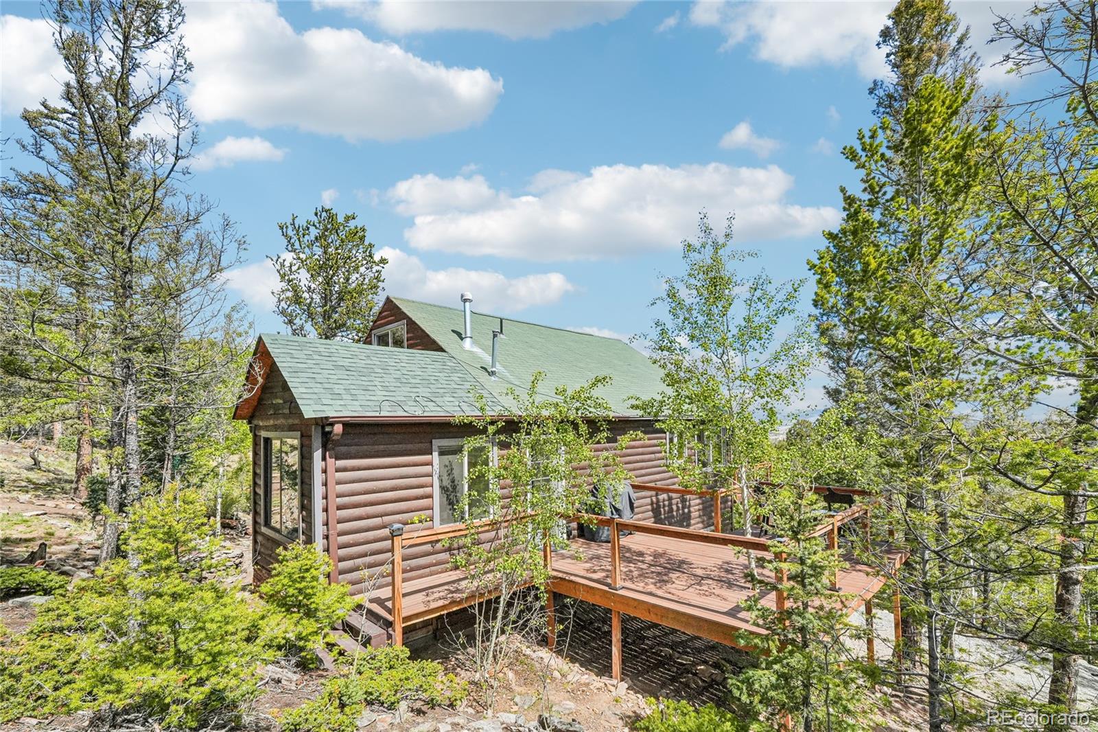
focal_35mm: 15
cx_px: 549
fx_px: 457
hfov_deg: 100.4
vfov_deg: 77.3
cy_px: 366
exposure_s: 1/3200
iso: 800
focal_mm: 10
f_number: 8
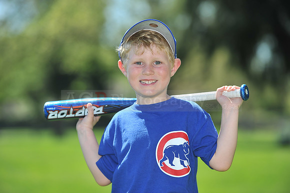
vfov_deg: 6.9
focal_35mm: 200
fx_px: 1610
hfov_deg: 10.3
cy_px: 96
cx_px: 145
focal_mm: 200
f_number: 4.5
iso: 200
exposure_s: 1/1250
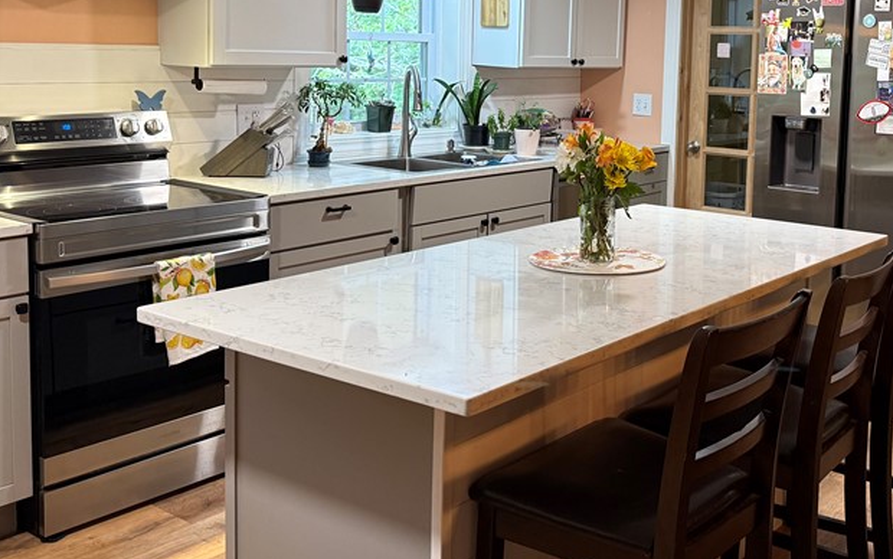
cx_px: 618
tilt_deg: -3.9
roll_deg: -1.5
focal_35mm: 42
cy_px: 130
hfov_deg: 46.2
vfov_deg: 30.0
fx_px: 1023
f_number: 1.78
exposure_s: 1/60
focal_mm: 6.76
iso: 200
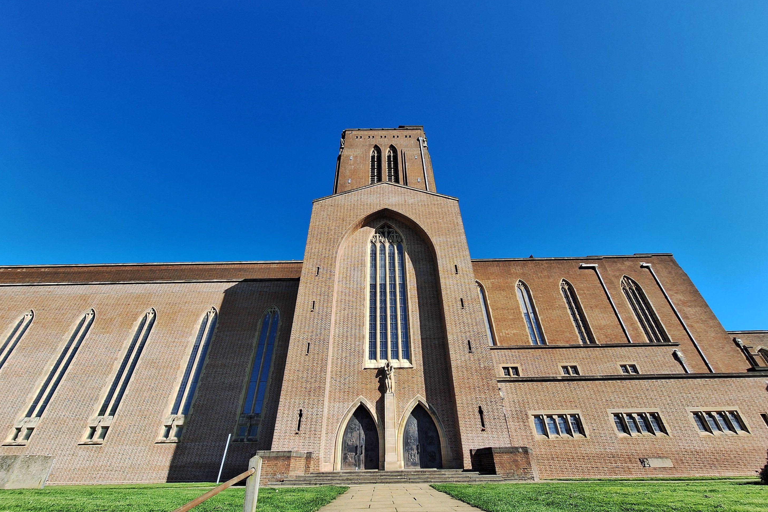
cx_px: 388
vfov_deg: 81.2
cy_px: 267
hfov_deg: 104.2
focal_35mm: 14
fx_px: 299
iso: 40
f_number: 2.2
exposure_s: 1/789
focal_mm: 1.74
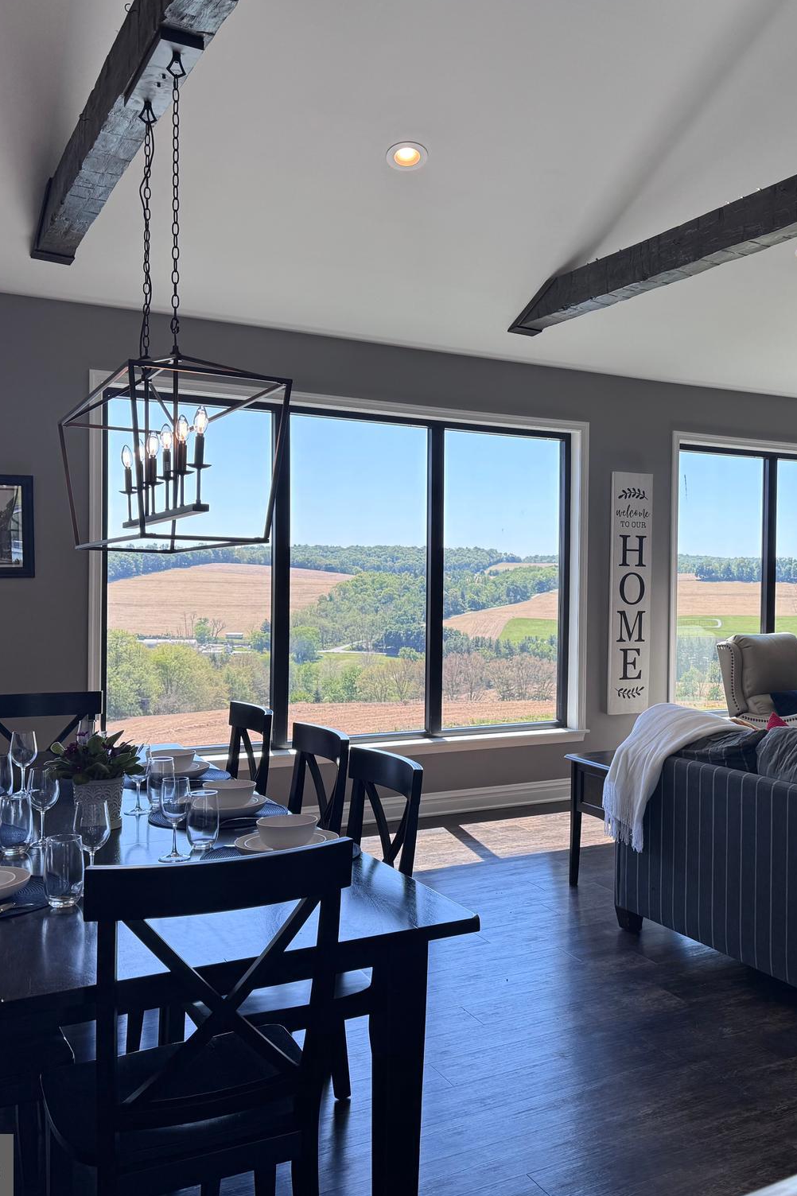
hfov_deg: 37.6
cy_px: 588
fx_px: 1130
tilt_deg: -1.6
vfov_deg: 55.8
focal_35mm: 34
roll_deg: -1.2
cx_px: 629
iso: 80
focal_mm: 6.76
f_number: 1.78
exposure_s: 1/678
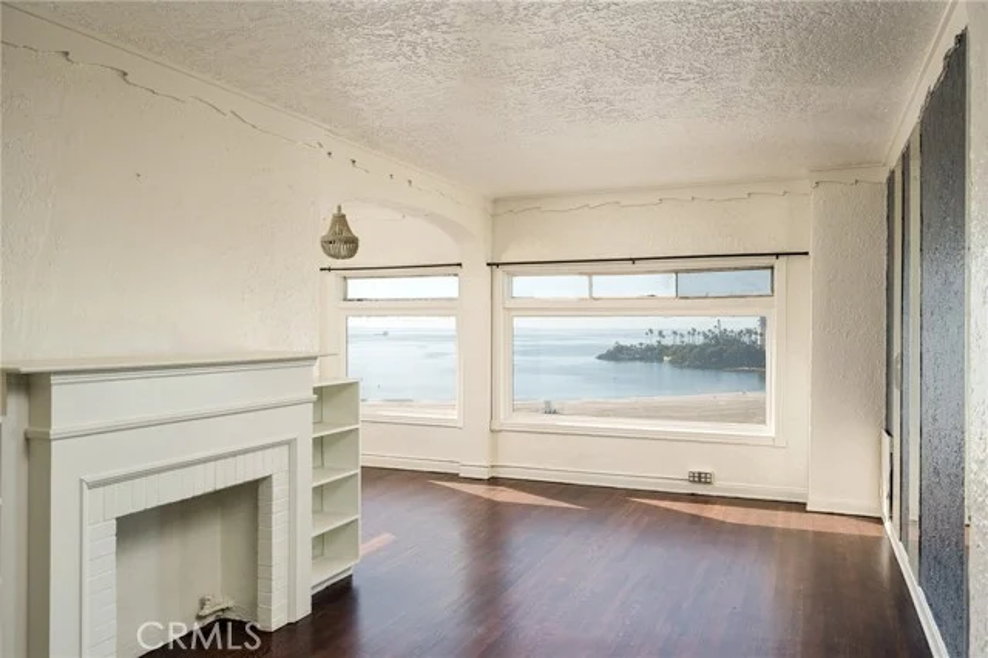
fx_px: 768
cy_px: 329
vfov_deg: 46.4
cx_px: 494
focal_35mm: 28
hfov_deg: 65.5
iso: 100
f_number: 11
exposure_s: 1/200
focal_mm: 28
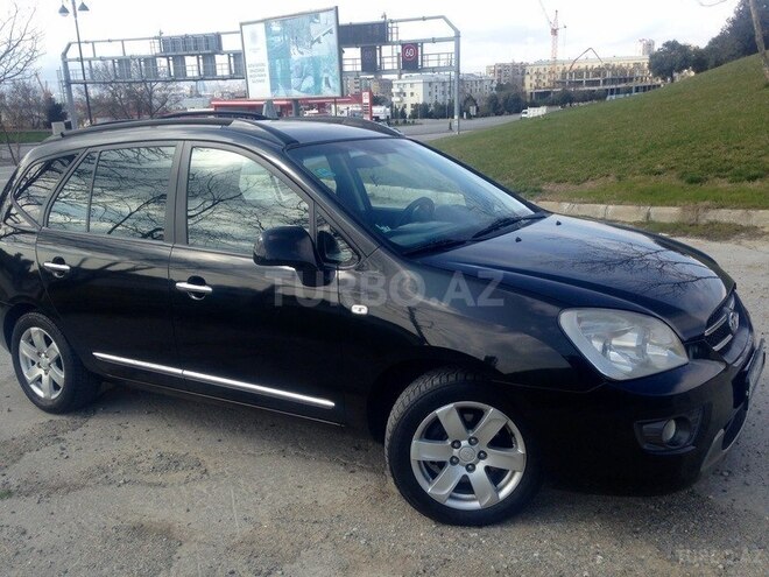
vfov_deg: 42.9
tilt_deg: -14.8
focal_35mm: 33
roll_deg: +1.2
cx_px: 384
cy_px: 288
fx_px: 733
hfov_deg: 55.4
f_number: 2.4
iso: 50
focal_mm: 4.12
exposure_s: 1/695
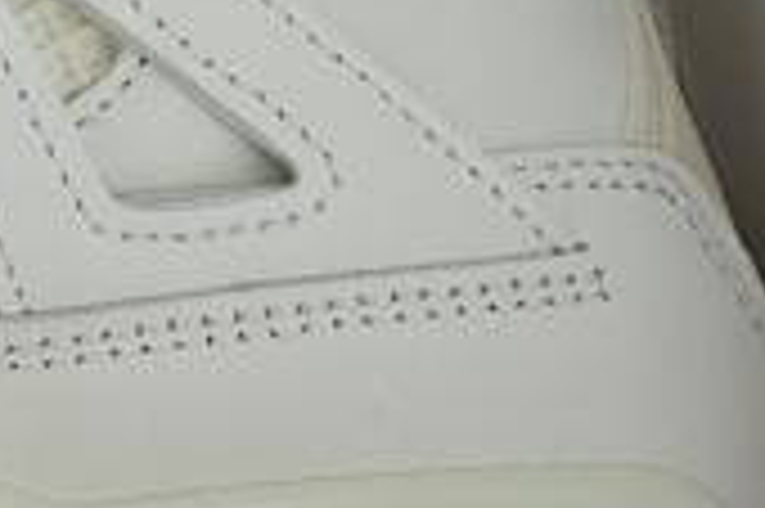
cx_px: -706
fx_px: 3149
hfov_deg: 12.4
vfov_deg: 9.1
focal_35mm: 148
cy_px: -155
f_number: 13
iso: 400
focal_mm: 31.5
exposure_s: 1/100
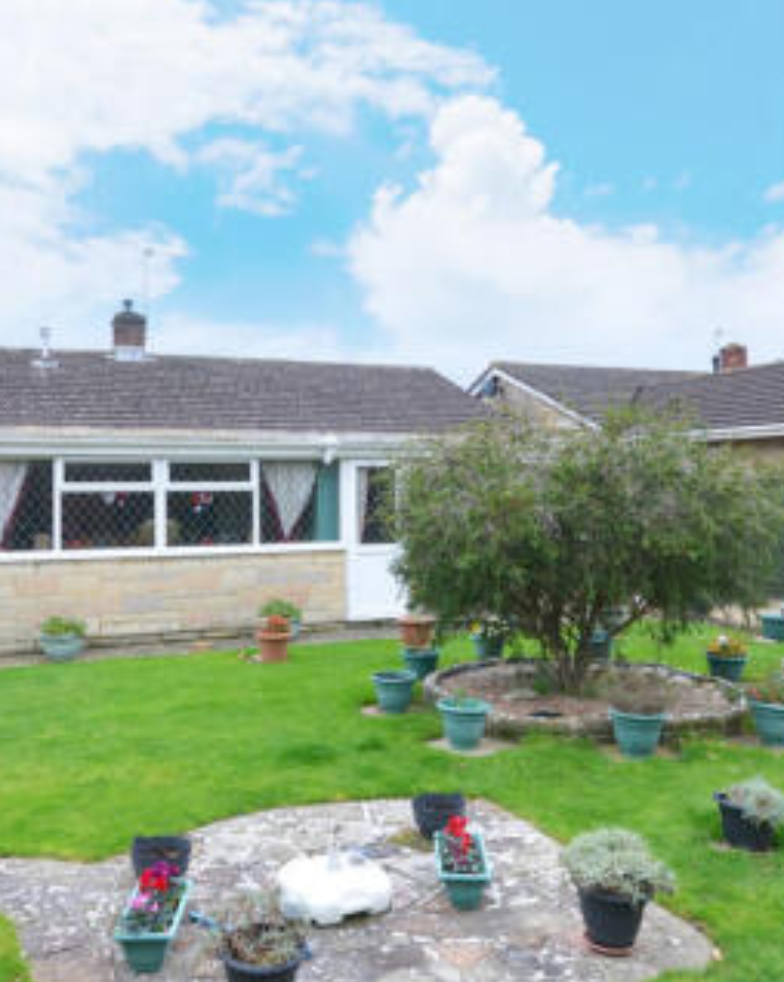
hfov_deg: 49.6
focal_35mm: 29
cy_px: 469
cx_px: 312
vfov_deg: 60.5
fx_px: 842
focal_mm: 10
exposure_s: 1/80
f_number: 8
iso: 400
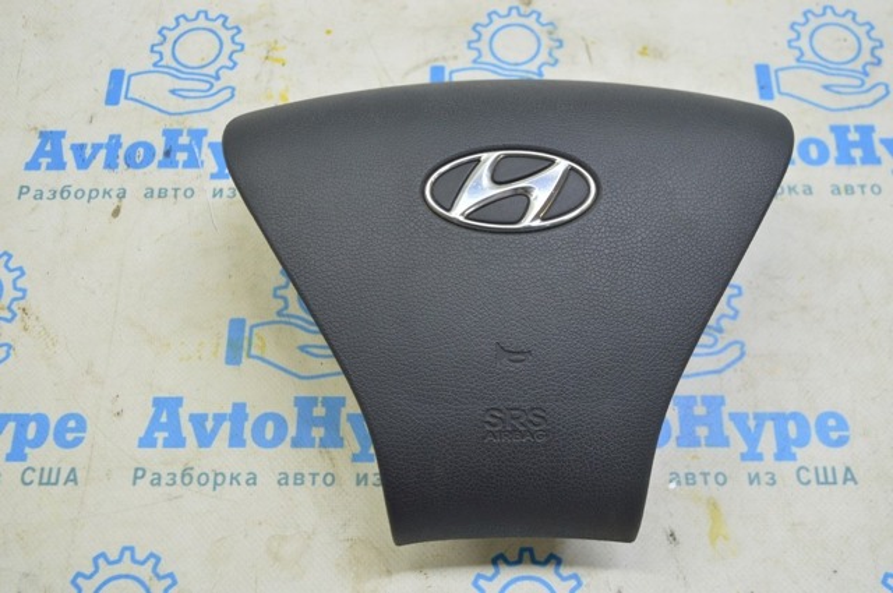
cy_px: 296
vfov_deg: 35.4
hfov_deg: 51.3
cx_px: 446
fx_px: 929
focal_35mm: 38
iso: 400
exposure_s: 1/20
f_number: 5.6
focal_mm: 25
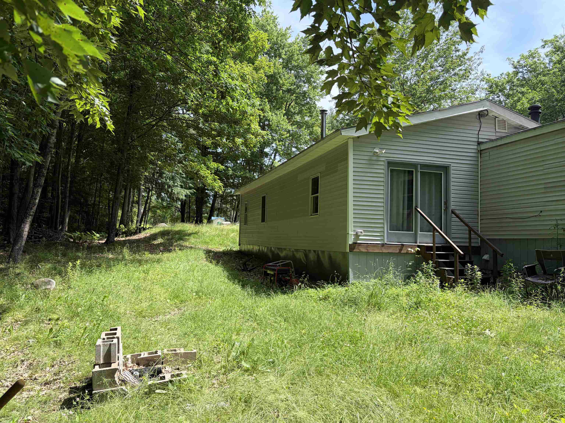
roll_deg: -1.4
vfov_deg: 53.1
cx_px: 282
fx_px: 424
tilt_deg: +6.7
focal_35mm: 26
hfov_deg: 67.3
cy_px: 212
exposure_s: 1/873
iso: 50
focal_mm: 5.96
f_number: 1.6
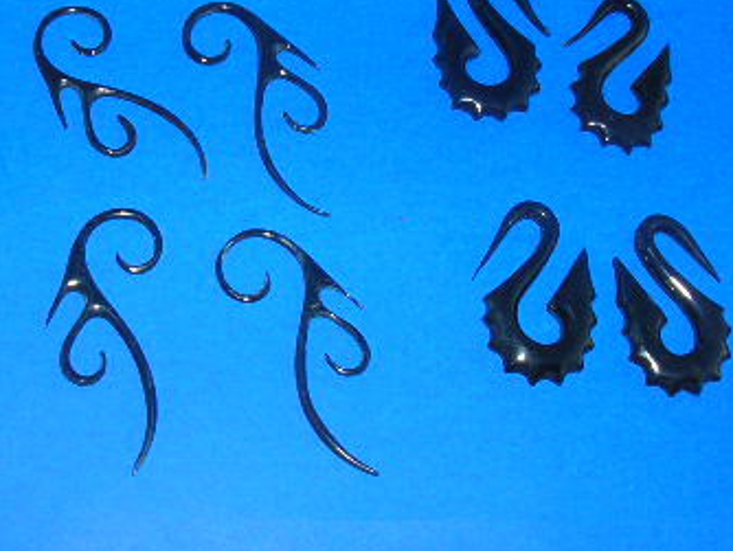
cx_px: 331
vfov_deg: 21.8
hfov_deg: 28.9
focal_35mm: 67
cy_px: 143
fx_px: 1420
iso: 50
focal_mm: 5.8
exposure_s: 1/60.1
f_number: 5.6
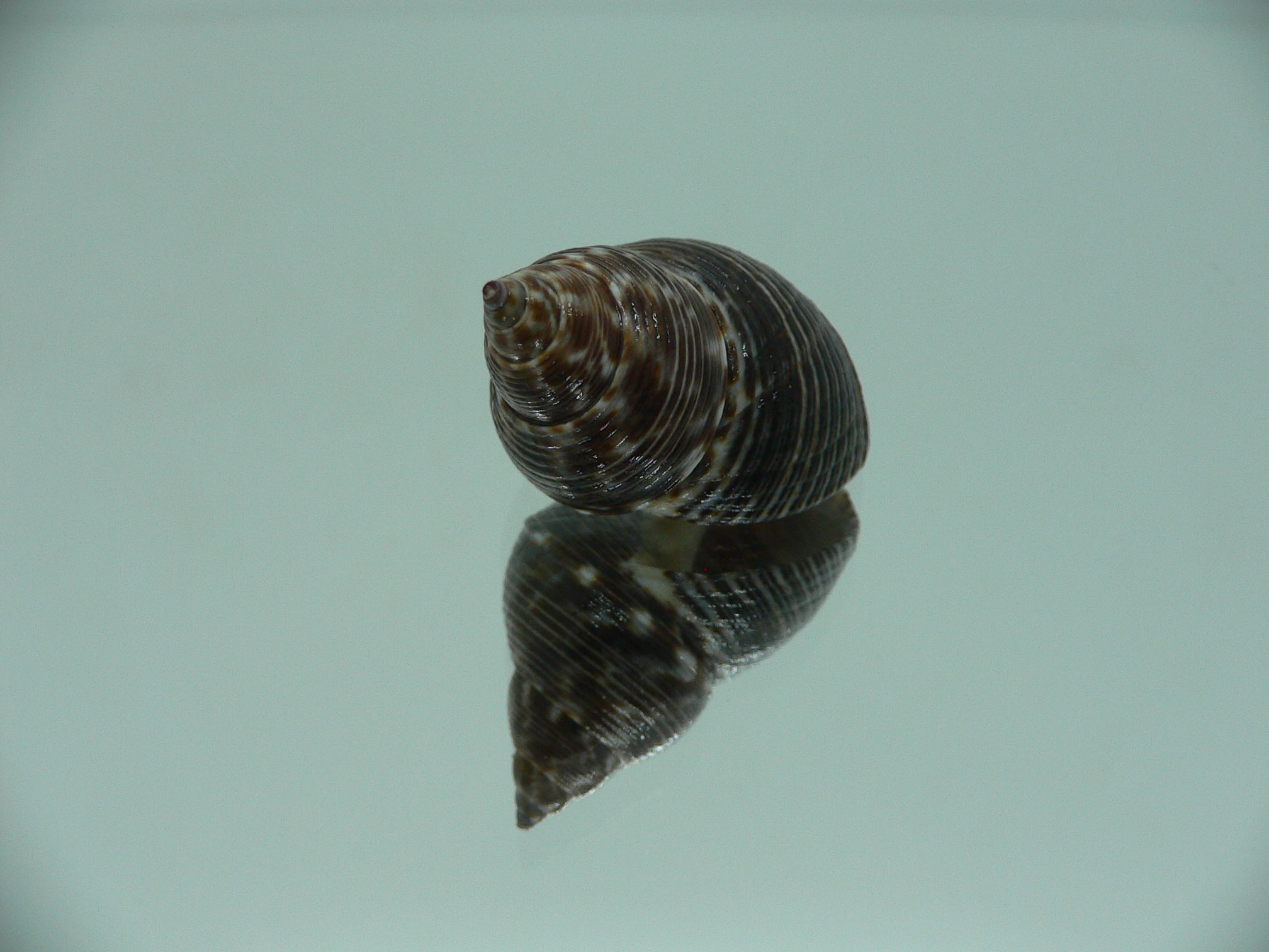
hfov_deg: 52.6
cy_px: 476
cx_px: 634
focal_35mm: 35
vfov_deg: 40.7
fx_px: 1283
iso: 80
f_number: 2.8
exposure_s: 1/60
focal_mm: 4.6
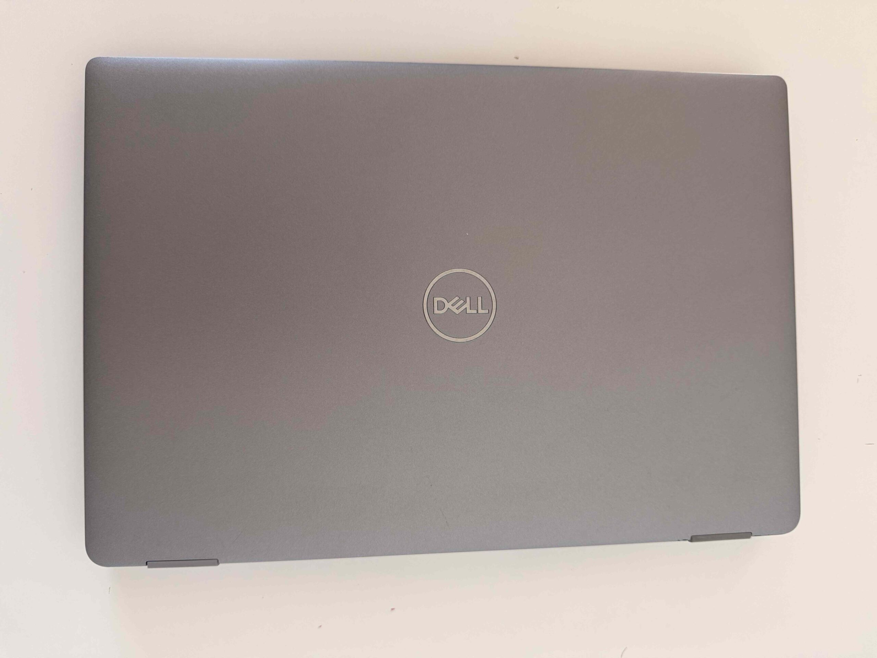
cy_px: 329
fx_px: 608
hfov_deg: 71.6
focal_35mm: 24
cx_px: 438
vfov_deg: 56.8
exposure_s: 1/86
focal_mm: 6.76
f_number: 1.78
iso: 200
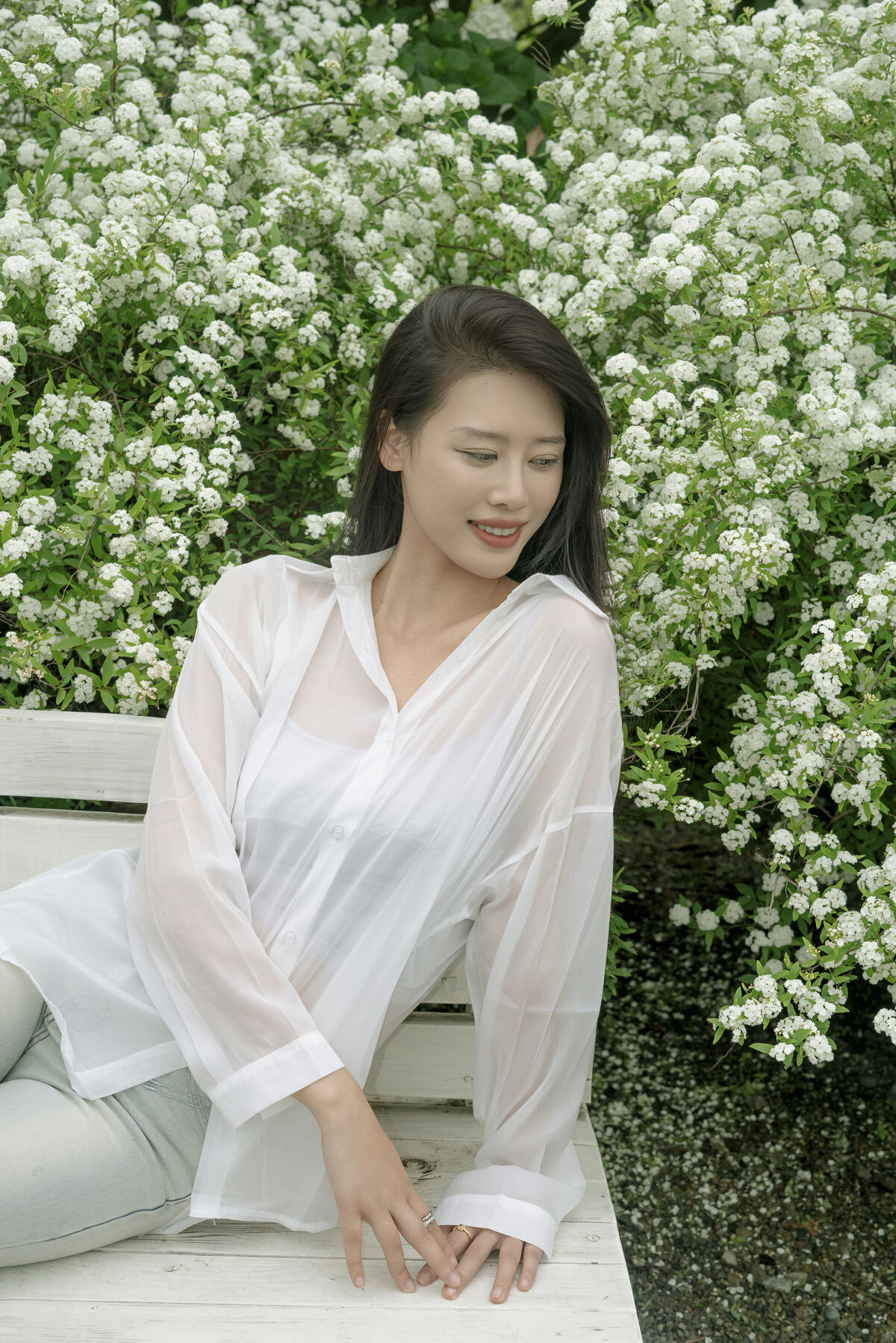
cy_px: 672
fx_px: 1866
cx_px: 448
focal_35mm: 50
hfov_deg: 27.0
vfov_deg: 39.6
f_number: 6.3
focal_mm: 50
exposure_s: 1/125
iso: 250
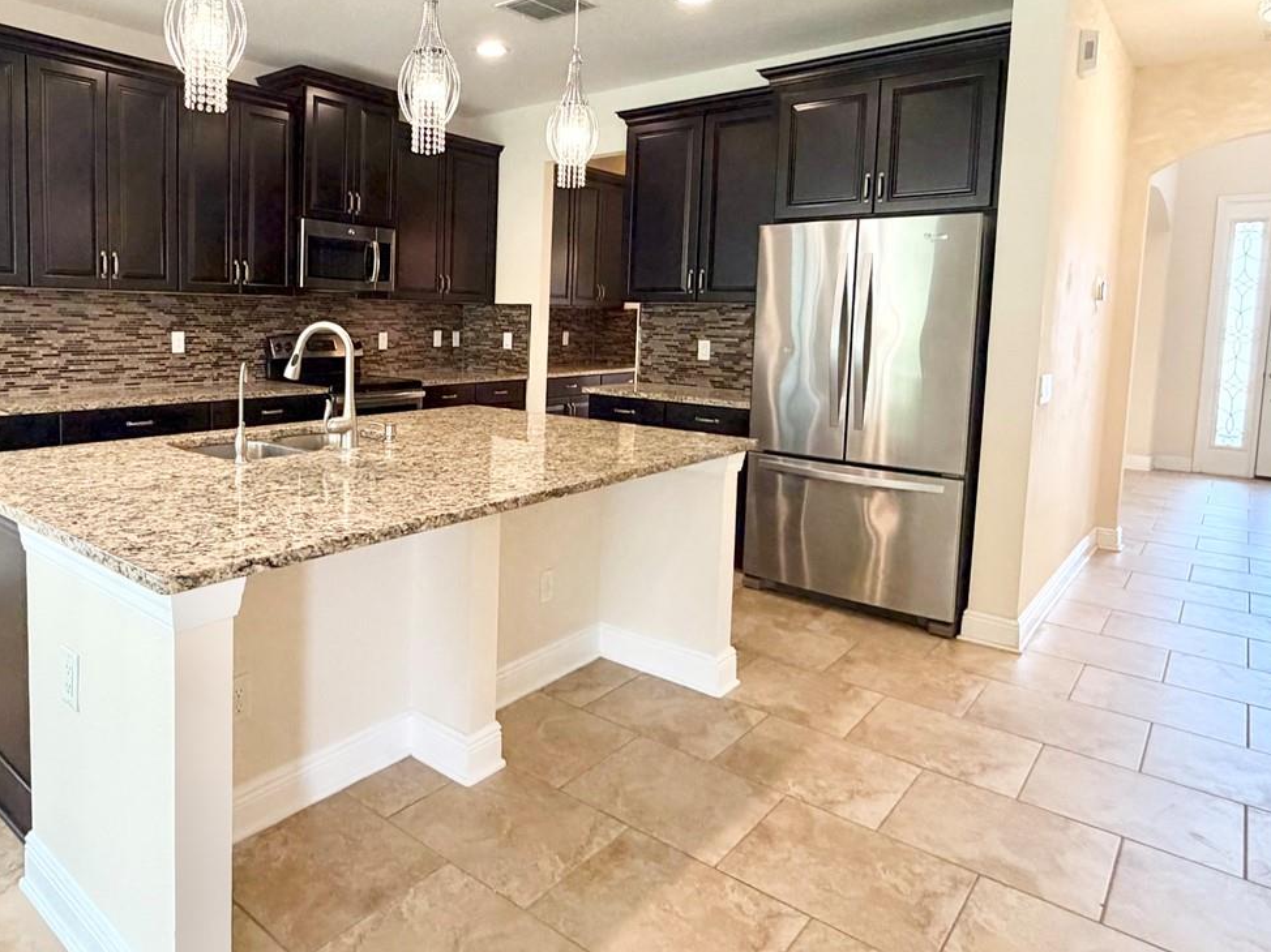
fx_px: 844
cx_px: 412
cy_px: 378
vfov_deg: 58.4
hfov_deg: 71.5
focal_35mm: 23
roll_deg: -0.7
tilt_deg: -5.2
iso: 320
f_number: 2.2
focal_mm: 2.22
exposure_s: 1/120
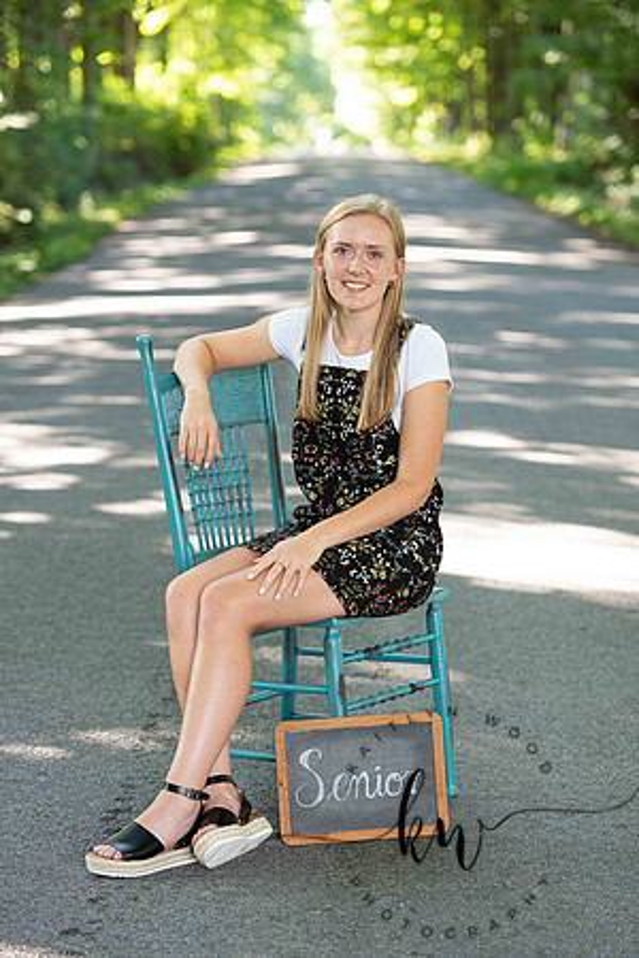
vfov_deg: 19.5
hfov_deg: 13.0
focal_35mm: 105
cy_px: 479
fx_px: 2795
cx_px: 320
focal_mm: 105
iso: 640
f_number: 3.5
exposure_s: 1/200
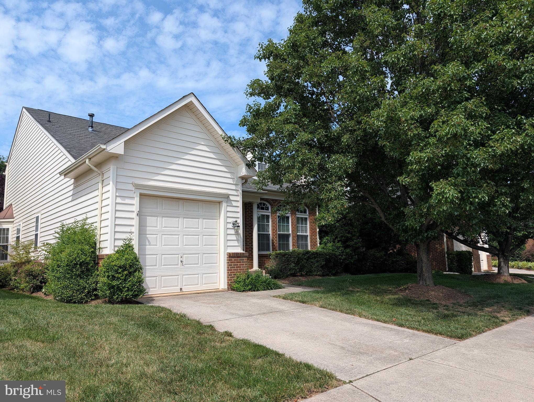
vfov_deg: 56.9
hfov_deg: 71.5
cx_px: 267
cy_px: 201
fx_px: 371
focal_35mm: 24
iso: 20
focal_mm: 6.9
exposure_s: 1/974
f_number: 1.68
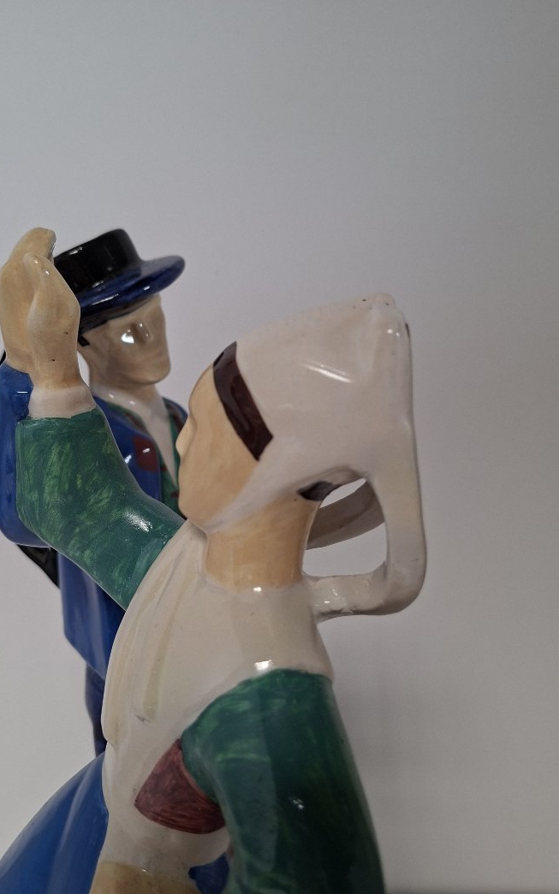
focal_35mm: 28
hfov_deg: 44.3
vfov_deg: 66.5
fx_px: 683
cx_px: 226
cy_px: 450
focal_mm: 5.54
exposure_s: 1/120
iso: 125
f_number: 1.8
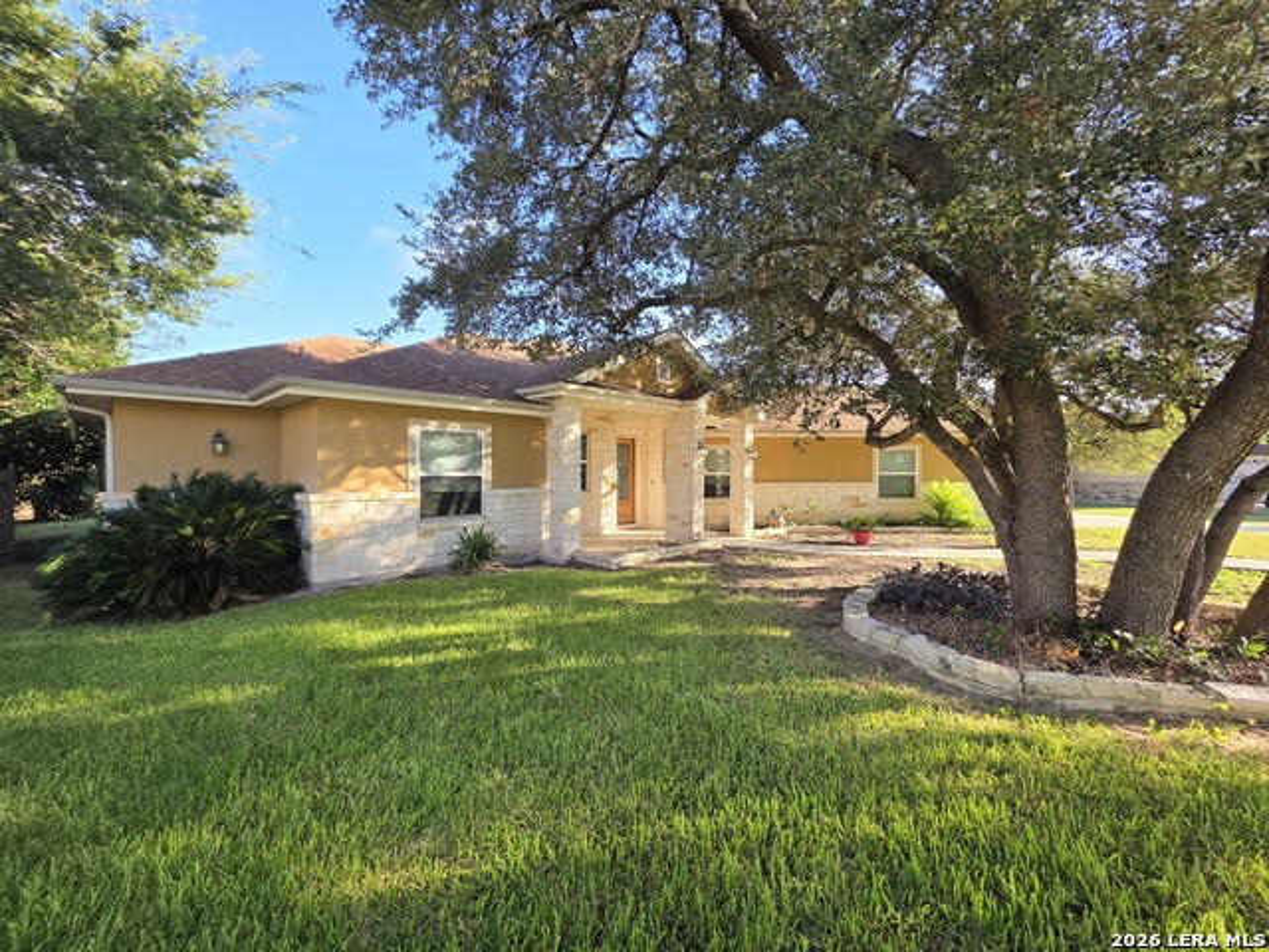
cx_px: 634
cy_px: 476
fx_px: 477
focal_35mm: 13
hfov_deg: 106.2
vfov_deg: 89.9
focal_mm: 2.2
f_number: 1.9
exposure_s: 1/392
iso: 40
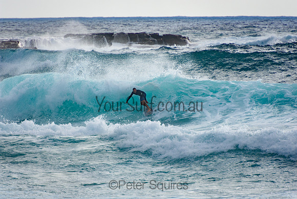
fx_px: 4951
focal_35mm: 600
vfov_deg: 2.3
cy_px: 100
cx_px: 148
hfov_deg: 3.4
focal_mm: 400
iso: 360
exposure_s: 1/2000
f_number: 5.6
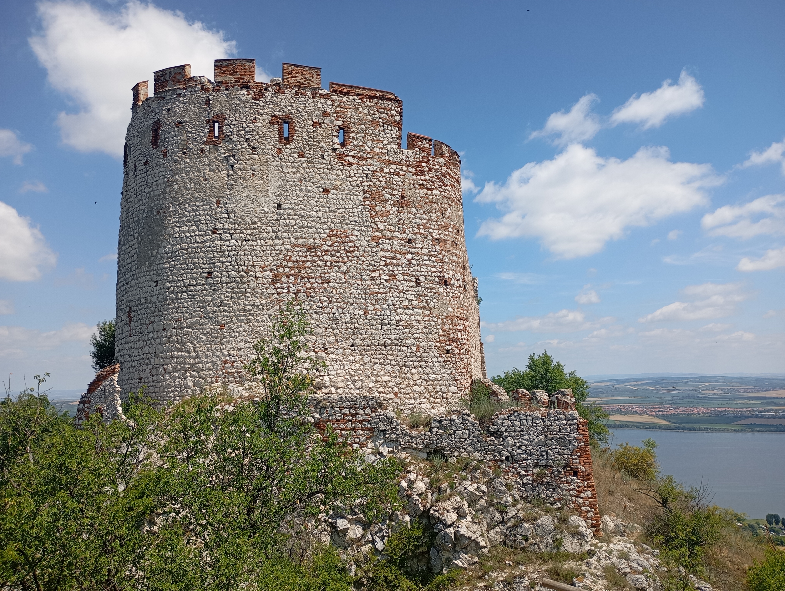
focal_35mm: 28
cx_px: 392
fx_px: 636
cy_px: 296
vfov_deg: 49.9
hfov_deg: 63.4
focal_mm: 4.27
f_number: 1.8
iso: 106
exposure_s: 1/749
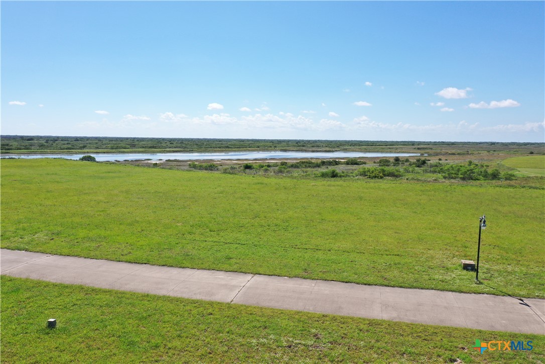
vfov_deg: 46.4
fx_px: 424
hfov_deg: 65.5
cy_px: 182
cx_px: 272
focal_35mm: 28
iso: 100
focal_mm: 10.26
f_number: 5.6
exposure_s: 1/500
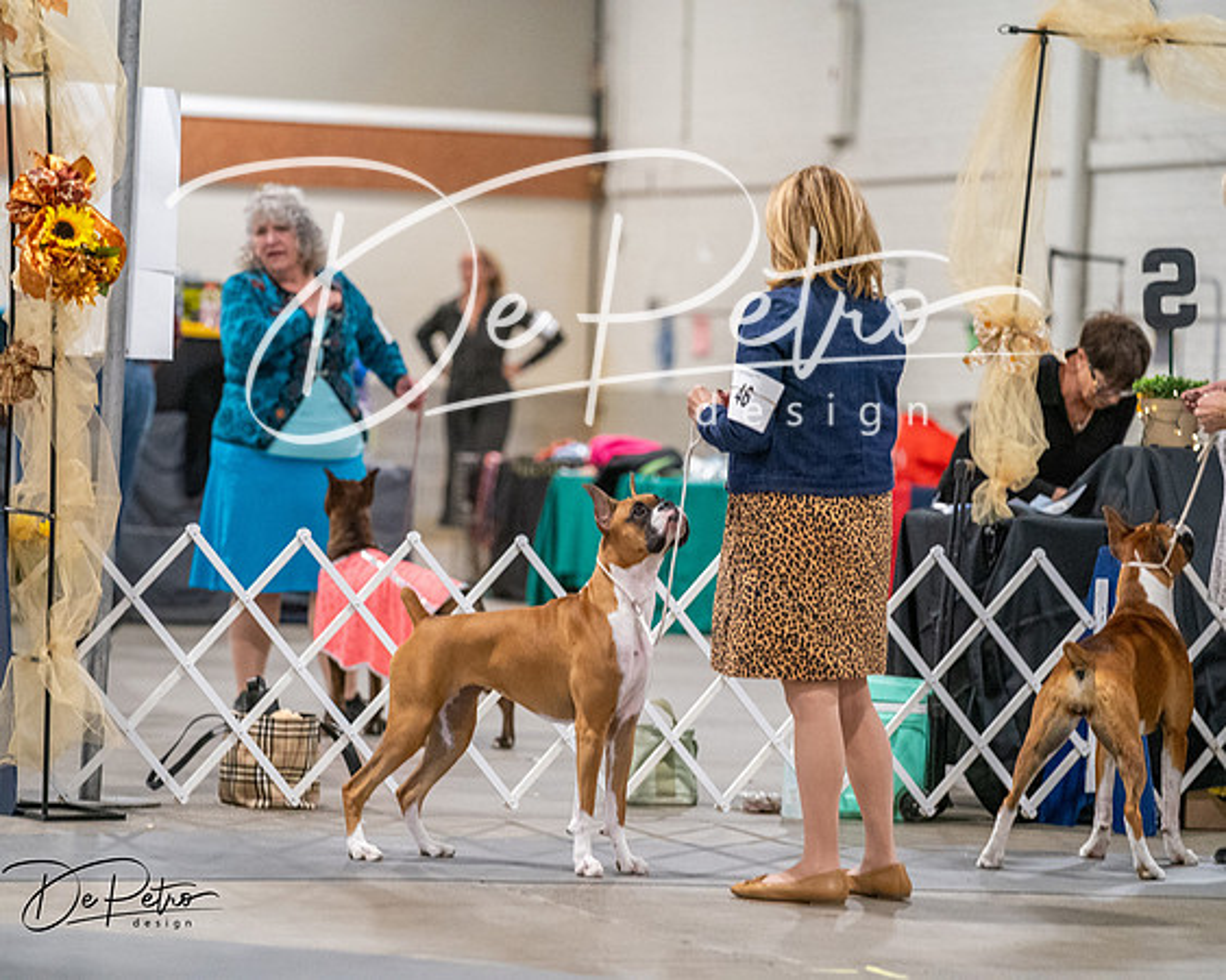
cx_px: 613
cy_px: 490
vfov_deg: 8.4
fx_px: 6699
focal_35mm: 185
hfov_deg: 10.5
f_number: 3.5
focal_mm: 164
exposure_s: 1/250
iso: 6400
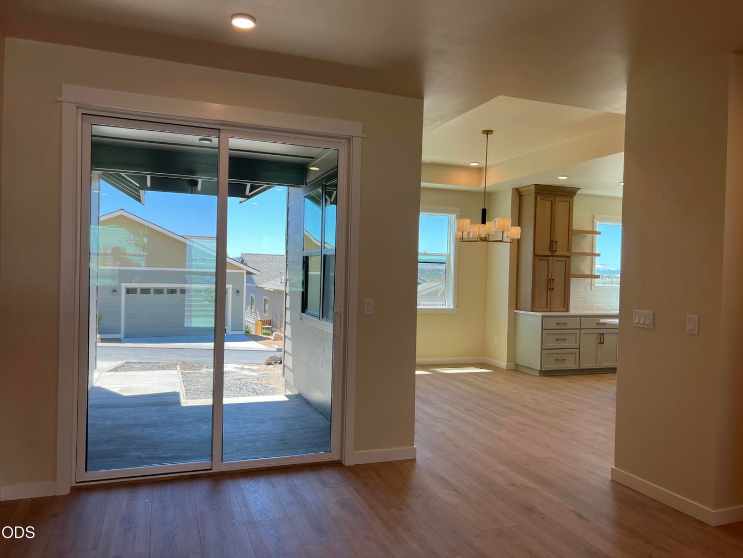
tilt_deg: -0.1
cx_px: 372
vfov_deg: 53.1
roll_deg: -1.6
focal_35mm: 26
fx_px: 558
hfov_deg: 67.3
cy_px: 279
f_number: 1.5
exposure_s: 1/408
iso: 50
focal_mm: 5.7
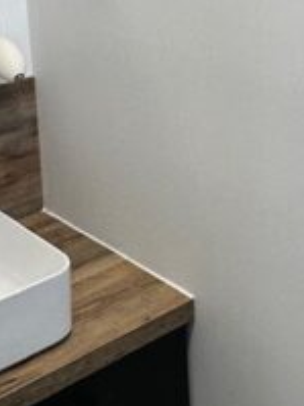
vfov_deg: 25.4
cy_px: -20
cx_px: 157
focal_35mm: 72
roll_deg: +3.6
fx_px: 844
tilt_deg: -11.9
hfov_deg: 20.4
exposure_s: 1/100
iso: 80
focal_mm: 2.22
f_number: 2.2
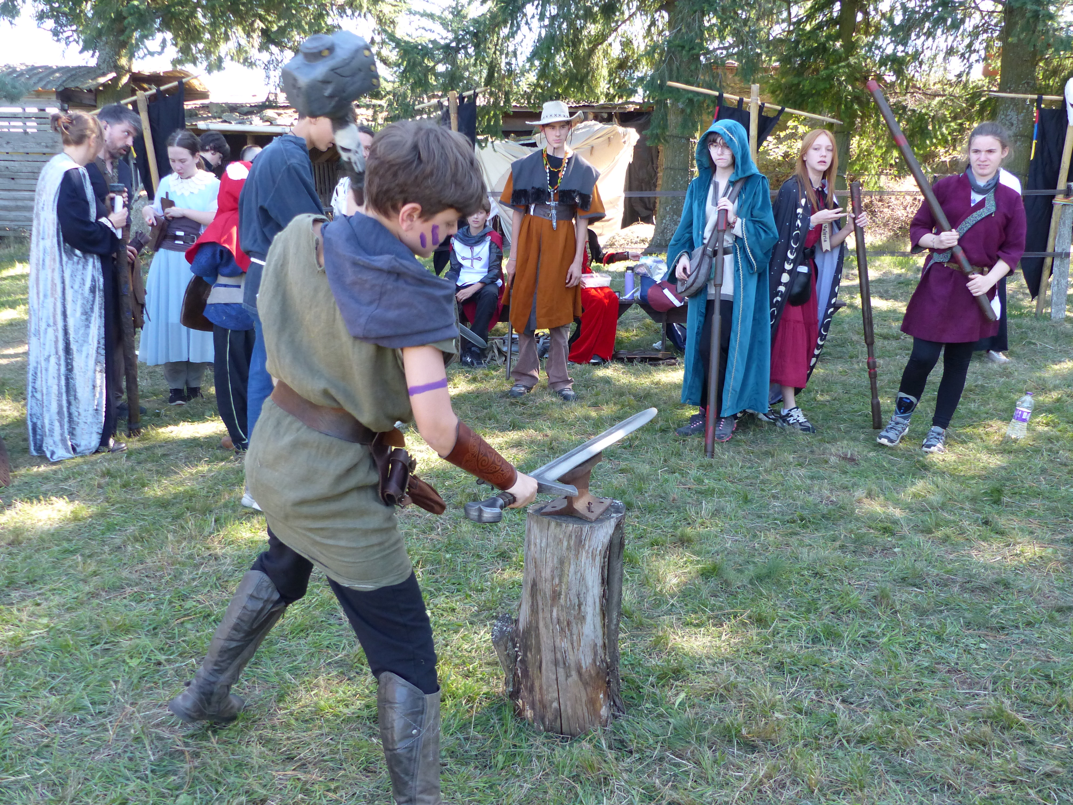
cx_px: 536
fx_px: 992
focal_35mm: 32
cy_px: 402
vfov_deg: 44.2
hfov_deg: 56.8
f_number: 2.8
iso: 250
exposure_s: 1/250
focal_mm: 5.7
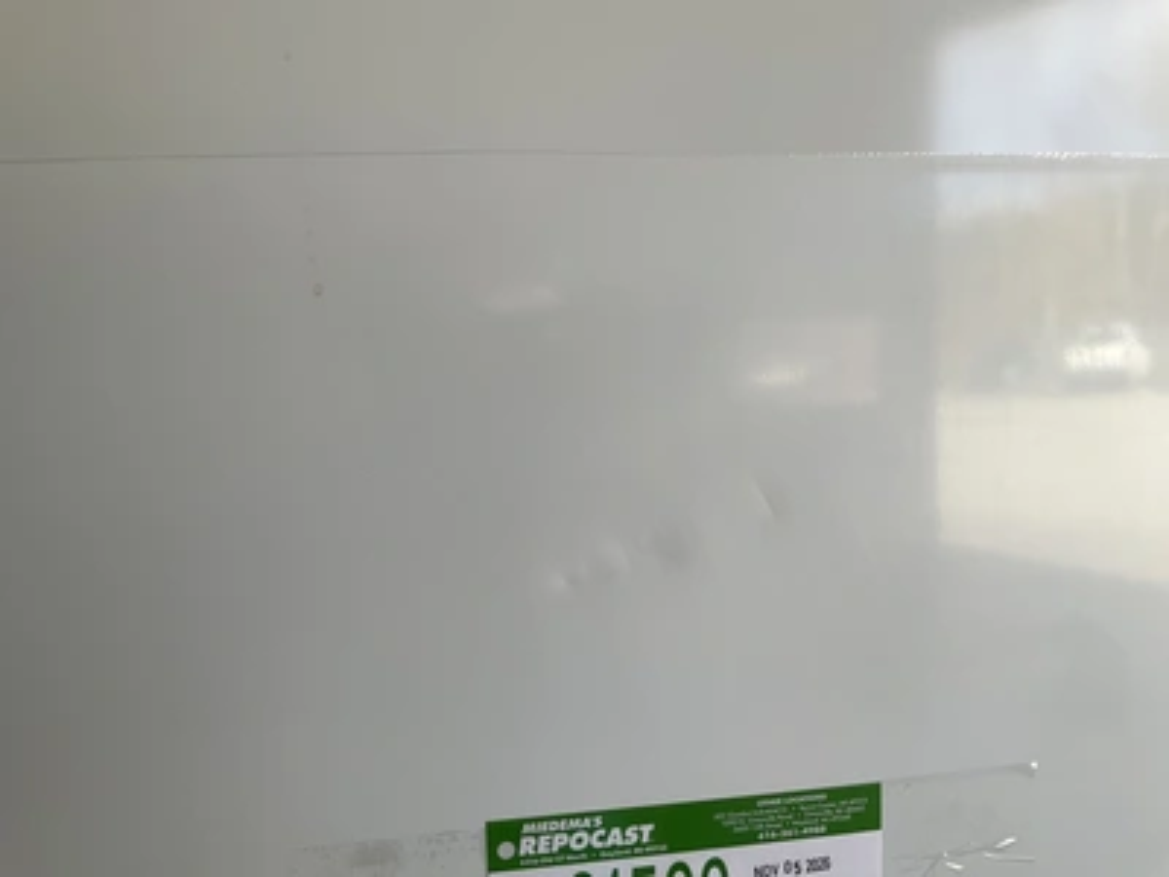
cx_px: 584
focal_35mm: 29
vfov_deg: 48.2
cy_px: 438
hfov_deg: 61.7
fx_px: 979
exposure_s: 1/159
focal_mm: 3
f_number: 1.8
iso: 20
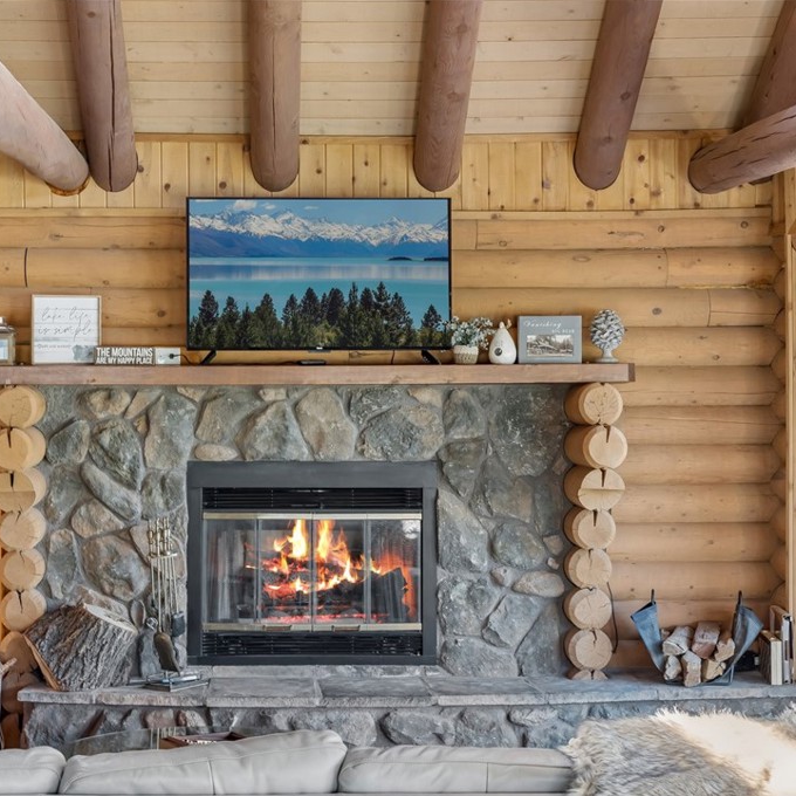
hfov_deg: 26.8
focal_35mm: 64
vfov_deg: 26.9
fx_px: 1665
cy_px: 398
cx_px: 310
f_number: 8
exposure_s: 1/4
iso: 400
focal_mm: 50
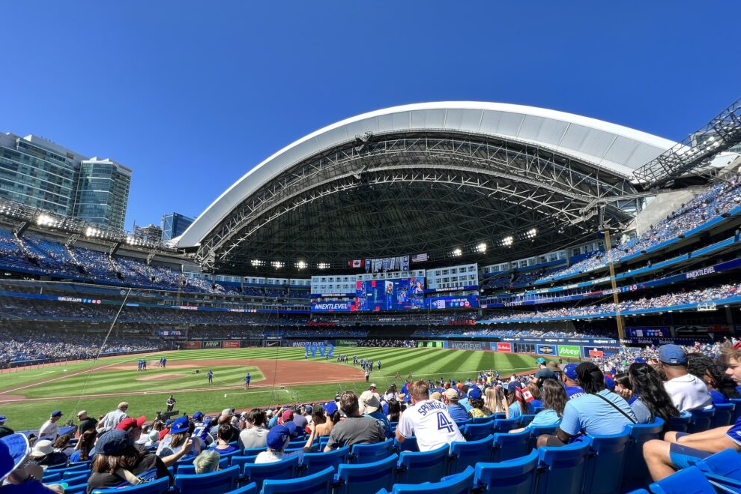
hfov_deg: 104.3
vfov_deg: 80.7
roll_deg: +0.0
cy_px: 283
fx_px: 288
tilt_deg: +9.8
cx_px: 371
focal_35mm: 14
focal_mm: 1.57
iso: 32
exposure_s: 1/531
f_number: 1.8
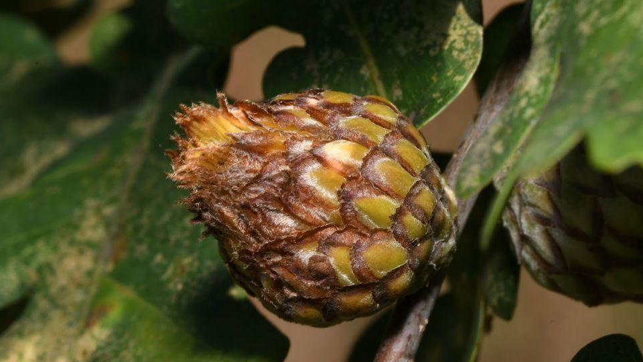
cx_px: 321
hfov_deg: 13.0
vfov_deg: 7.3
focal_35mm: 166
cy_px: 196
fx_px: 2822
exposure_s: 1/60
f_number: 32
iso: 250
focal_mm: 105
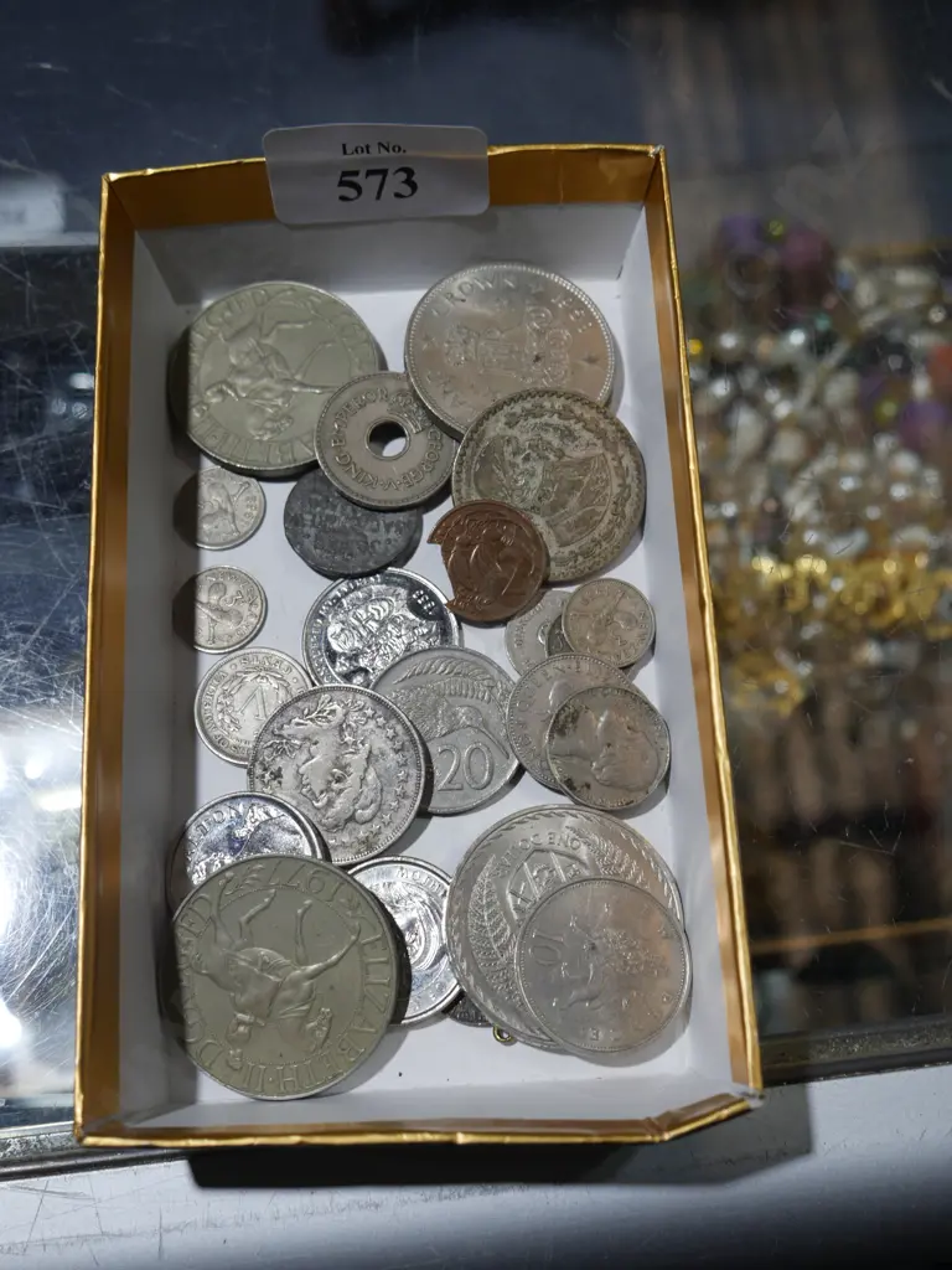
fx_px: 1613
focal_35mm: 44
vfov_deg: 42.9
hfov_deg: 32.9
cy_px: 635
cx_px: 476
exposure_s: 1/100
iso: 200
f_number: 4.7
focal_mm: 22
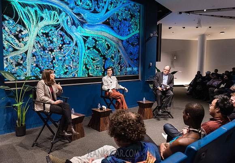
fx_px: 185
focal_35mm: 28
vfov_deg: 47.4
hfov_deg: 64.8
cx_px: 112
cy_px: 82
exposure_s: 1/200
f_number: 4
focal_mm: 27
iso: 6400
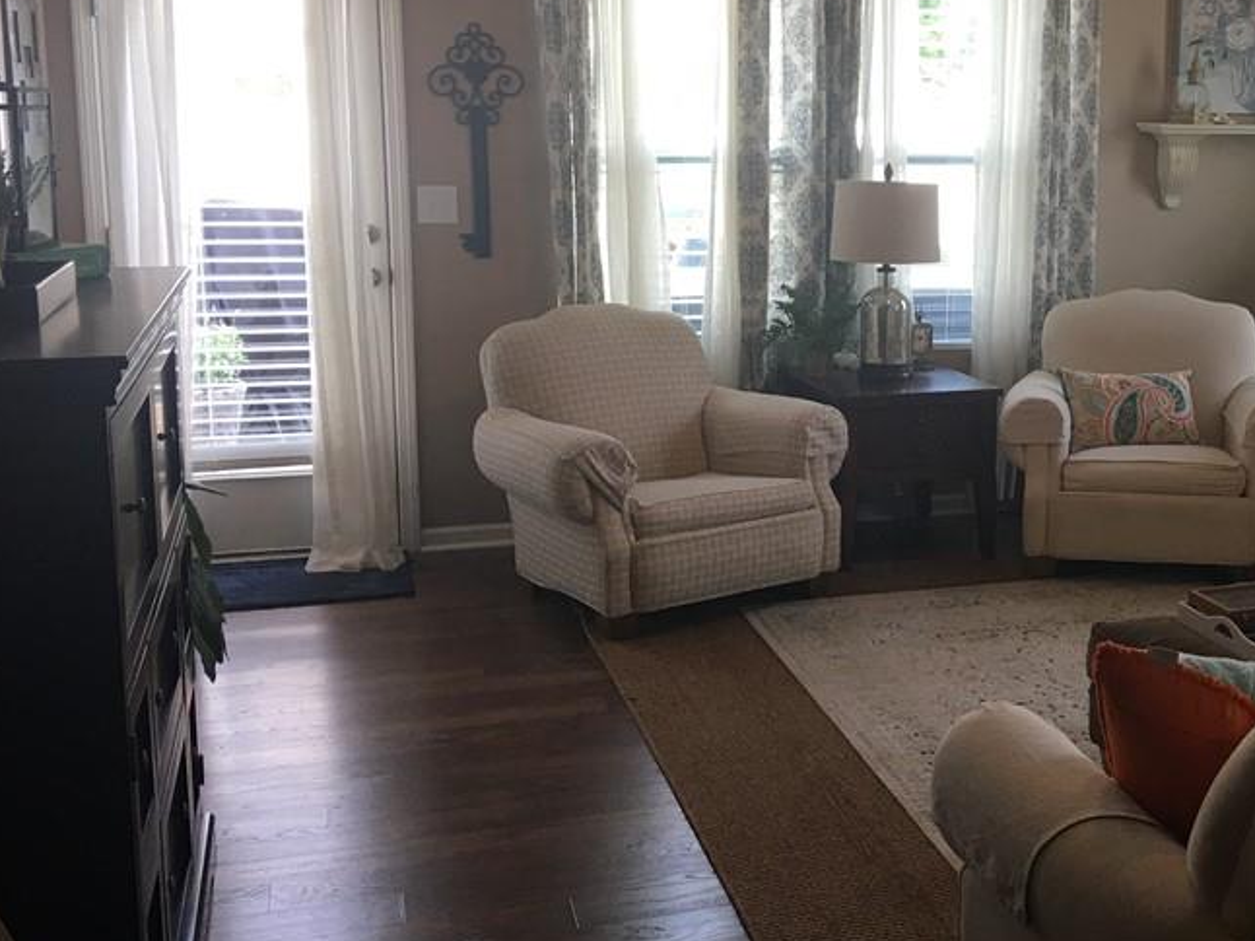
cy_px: 404
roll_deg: -1.1
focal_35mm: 46
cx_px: 919
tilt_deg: -9.5
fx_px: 1667
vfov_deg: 31.5
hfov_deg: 40.3
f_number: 2.2
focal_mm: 4.15
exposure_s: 1/30
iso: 25
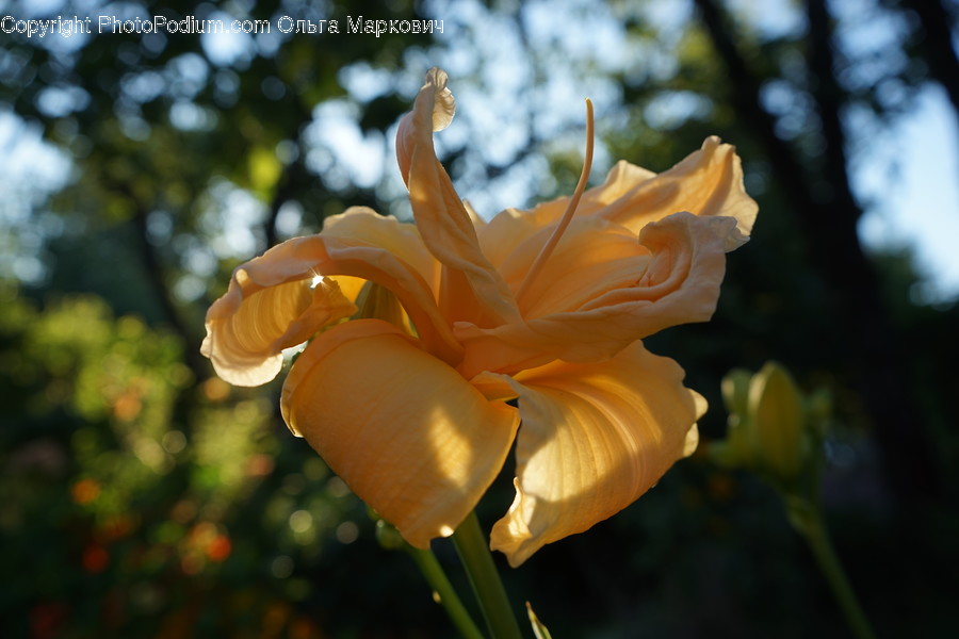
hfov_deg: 65.5
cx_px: 480
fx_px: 746
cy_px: 320
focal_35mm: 28
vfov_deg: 46.4
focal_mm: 28
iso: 100
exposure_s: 1/125
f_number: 5.6
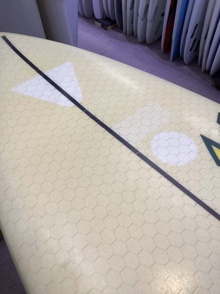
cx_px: 110
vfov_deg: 58.4
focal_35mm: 31
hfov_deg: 45.4
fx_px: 263
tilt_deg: -49.4
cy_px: 147
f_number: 2.4
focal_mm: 3.3
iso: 64
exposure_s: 1/100
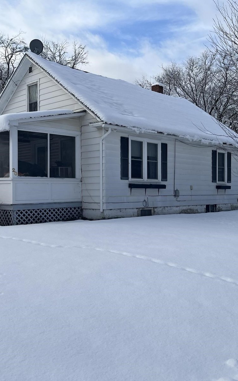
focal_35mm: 37
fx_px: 384
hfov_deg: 34.2
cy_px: 190
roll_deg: +0.0
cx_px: 152
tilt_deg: +0.7
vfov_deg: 52.7
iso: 50
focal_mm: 5.1
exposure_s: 1/4149
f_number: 1.6
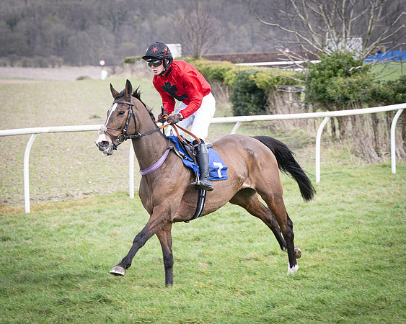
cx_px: 172
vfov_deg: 8.3
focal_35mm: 187
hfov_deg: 10.3
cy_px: 151
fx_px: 2249
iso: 200
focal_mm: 86
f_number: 4
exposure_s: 1/400
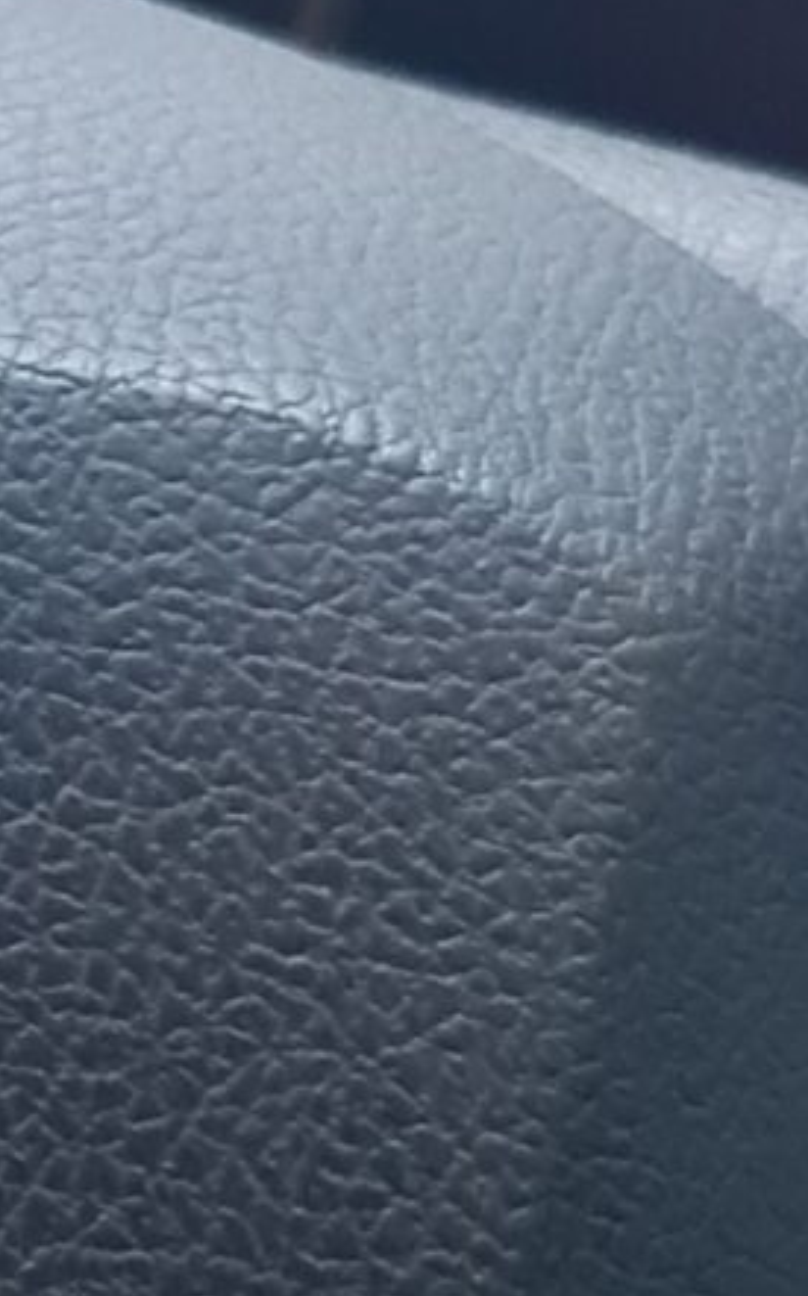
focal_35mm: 154
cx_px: -1278
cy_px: 479
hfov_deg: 7.8
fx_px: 5435
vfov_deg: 13.6
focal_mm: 7
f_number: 1.8
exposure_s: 1/33
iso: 500
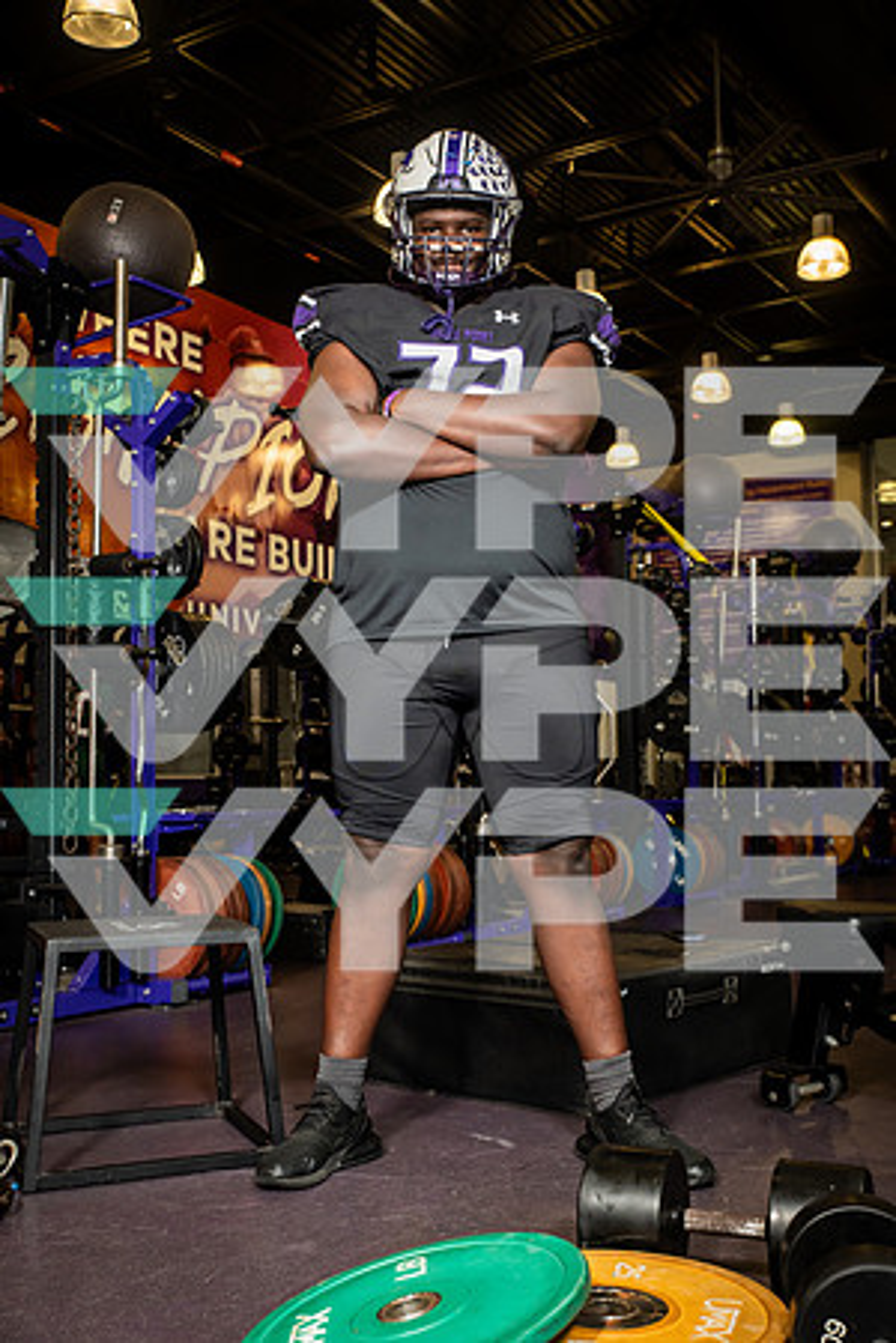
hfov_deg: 35.1
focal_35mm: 38
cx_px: 448
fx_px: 1419
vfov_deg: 50.7
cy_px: 672
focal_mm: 38
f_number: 5.6
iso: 500
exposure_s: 1/250
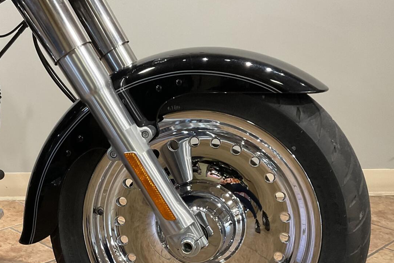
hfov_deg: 35.5
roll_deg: -0.8
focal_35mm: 56
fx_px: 613
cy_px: 207
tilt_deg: -21.1
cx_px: 153
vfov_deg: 23.9
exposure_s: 1/60
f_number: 1.8
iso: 100
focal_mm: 3
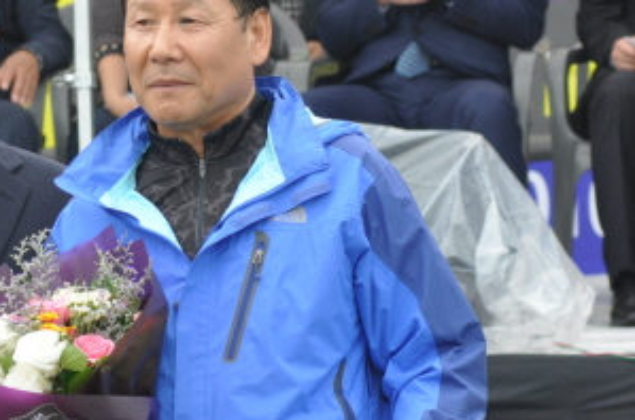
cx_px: 127
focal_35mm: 373
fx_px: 6565
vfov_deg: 3.7
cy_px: 128
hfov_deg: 5.5
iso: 400
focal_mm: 116
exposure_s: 1/400
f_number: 5
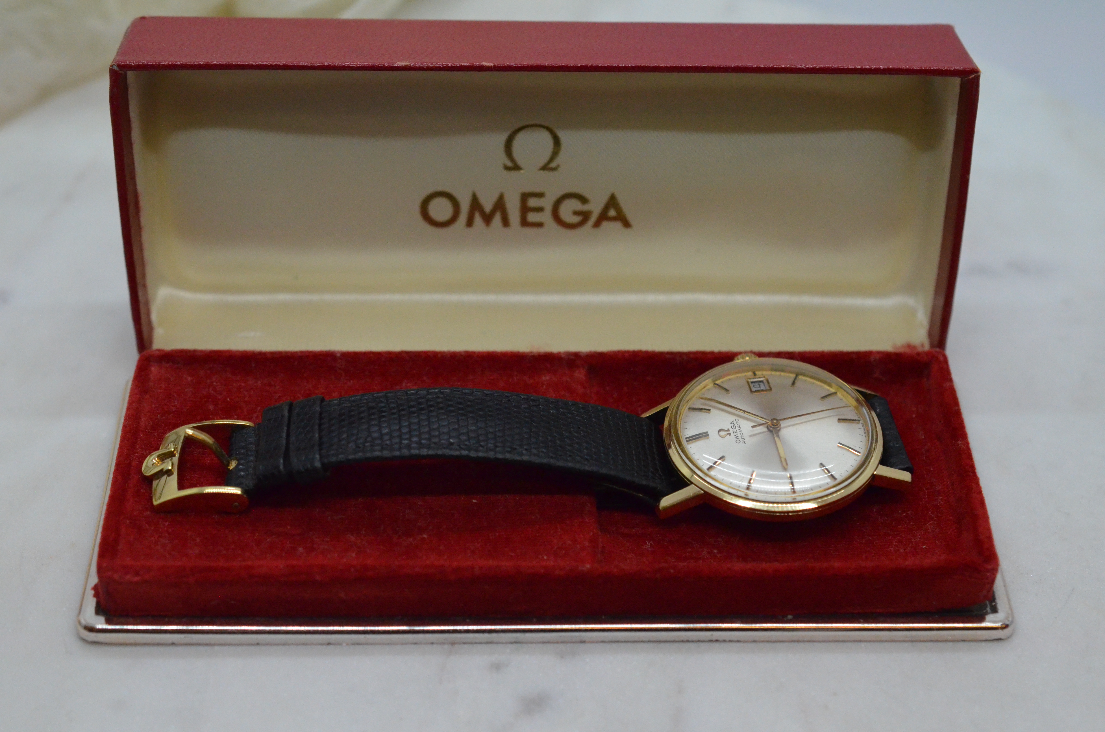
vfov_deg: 22.5
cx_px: 552
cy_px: 366
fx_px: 1838
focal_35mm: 60
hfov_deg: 33.5
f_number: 5
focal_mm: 40
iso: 3200
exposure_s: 1/2500
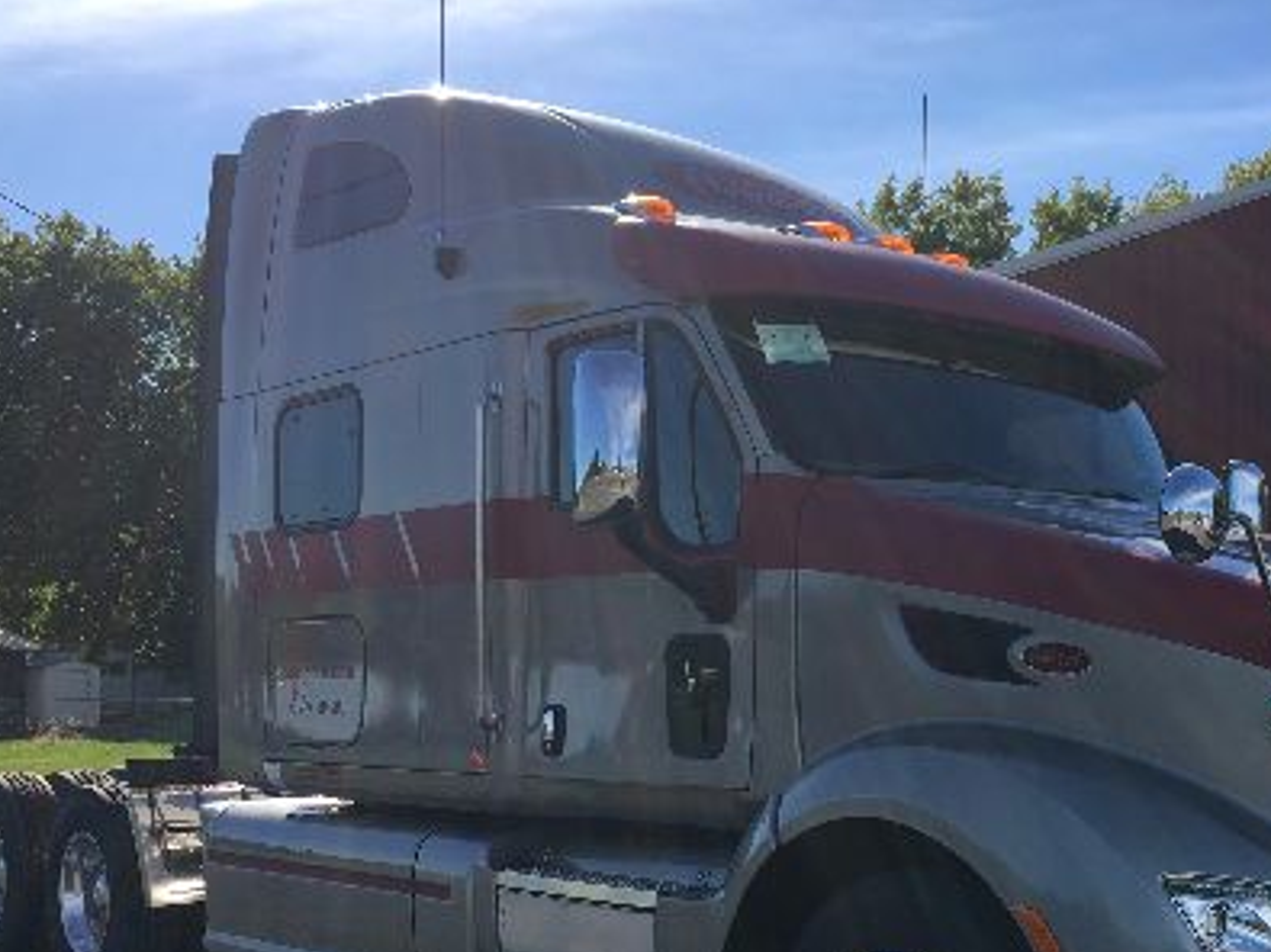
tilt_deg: +0.6
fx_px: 1725
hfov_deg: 39.9
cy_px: 666
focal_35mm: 47
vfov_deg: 30.5
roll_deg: -0.1
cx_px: 853
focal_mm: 4.15
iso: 25
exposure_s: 1/1304
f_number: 2.2
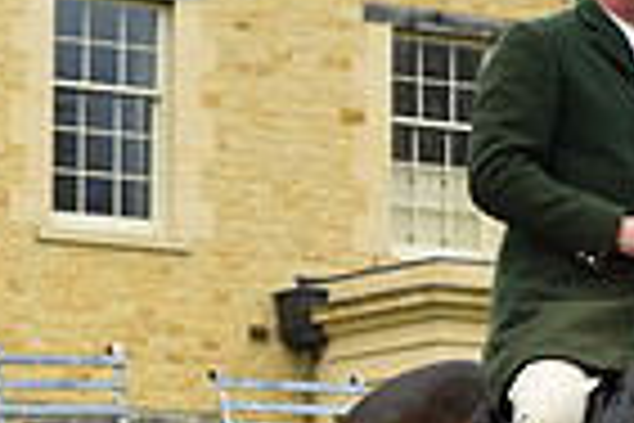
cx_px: 1129
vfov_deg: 4.8
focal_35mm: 288
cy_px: 544
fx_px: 5072
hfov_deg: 7.0
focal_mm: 70
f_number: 5.6
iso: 1600
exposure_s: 1/1250
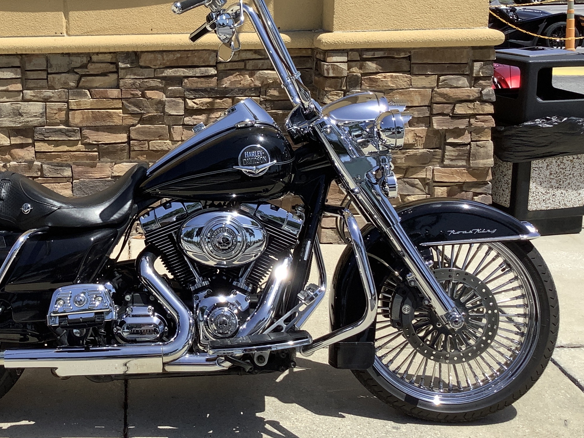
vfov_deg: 28.3
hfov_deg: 36.3
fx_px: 860
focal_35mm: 51
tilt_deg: -11.2
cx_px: 124
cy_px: 127
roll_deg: +1.2
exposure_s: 1/1404
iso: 25
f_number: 2.4
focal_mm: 3.3
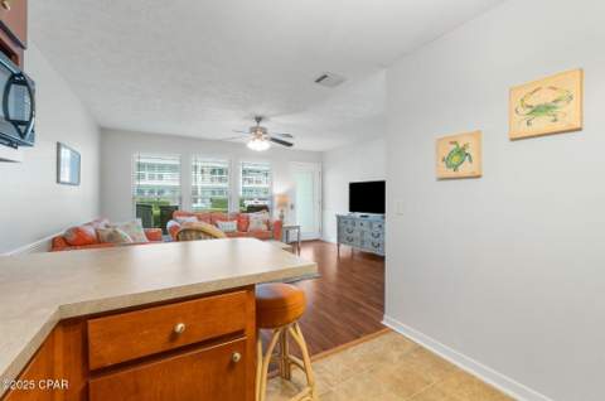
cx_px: 302
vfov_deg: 74.4
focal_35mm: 16
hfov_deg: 97.7
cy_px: 200
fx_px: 264
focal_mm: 10.5
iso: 400
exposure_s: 1/6
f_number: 9
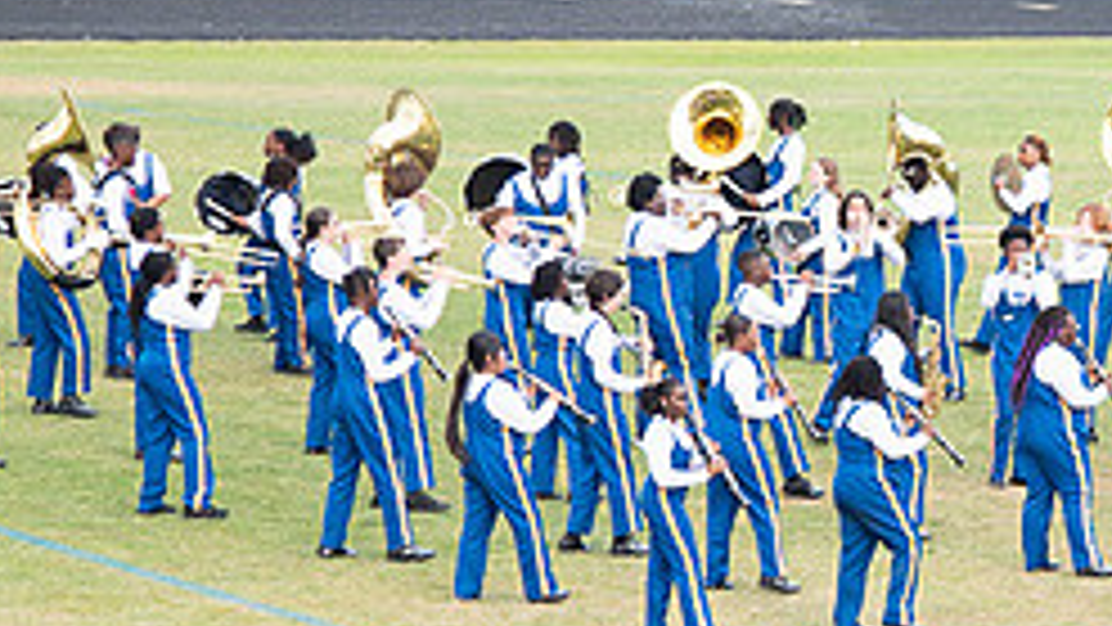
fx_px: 8640
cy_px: 472
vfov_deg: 4.1
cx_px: 1234
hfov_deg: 7.3
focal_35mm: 293
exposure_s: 1/200
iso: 100
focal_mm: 82
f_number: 4
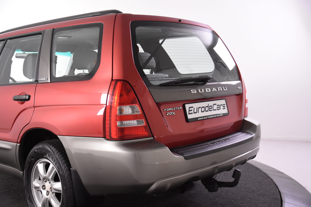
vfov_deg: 31.9
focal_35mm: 42
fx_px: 363
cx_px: 156
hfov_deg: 46.4
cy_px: 104
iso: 1600
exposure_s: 1/80
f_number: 4.5
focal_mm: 28
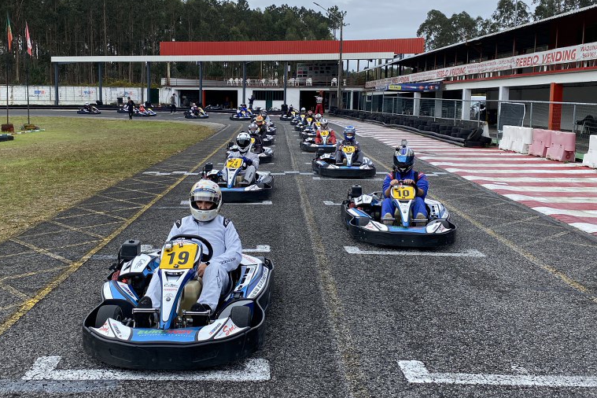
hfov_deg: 50.5
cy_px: 168
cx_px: 251
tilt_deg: -5.9
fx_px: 630
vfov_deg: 35.0
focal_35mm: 38
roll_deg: -0.8
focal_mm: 4.25
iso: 32
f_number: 1.8
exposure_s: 1/927
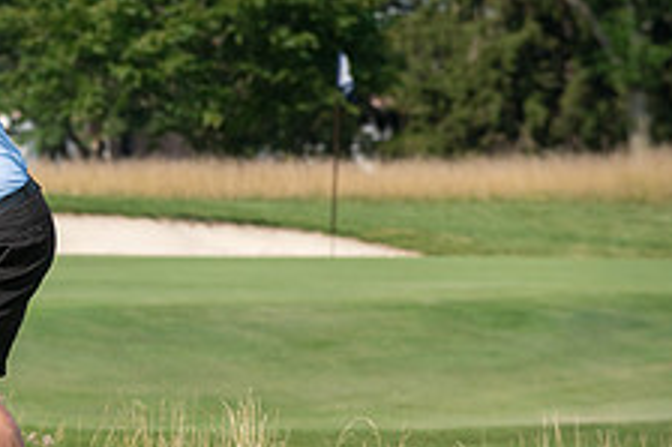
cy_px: 170
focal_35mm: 519
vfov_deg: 2.6
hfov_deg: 4.0
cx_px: -189
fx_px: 9681
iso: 250
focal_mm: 200
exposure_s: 1/2500
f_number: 5
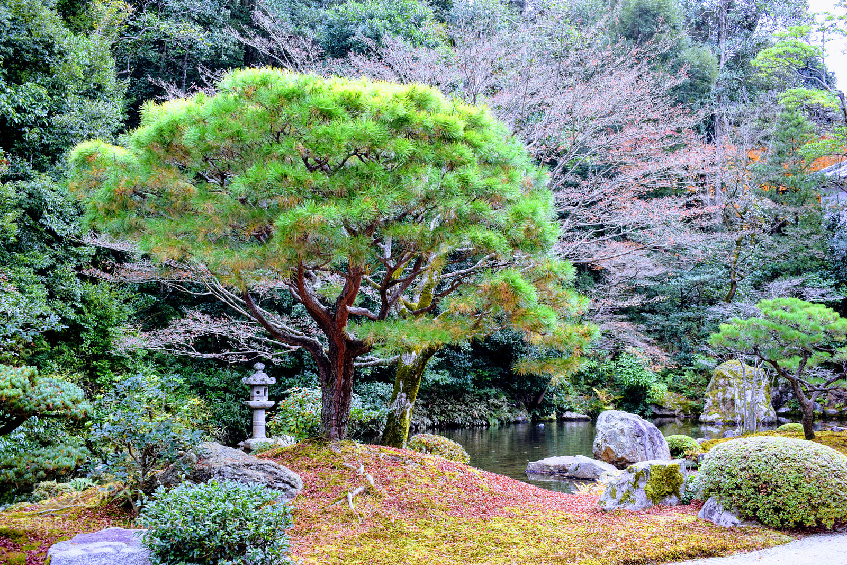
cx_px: 424
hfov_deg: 49.6
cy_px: 282
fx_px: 917
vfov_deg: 34.2
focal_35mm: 39
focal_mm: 26
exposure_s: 1/160
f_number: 6.3
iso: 400
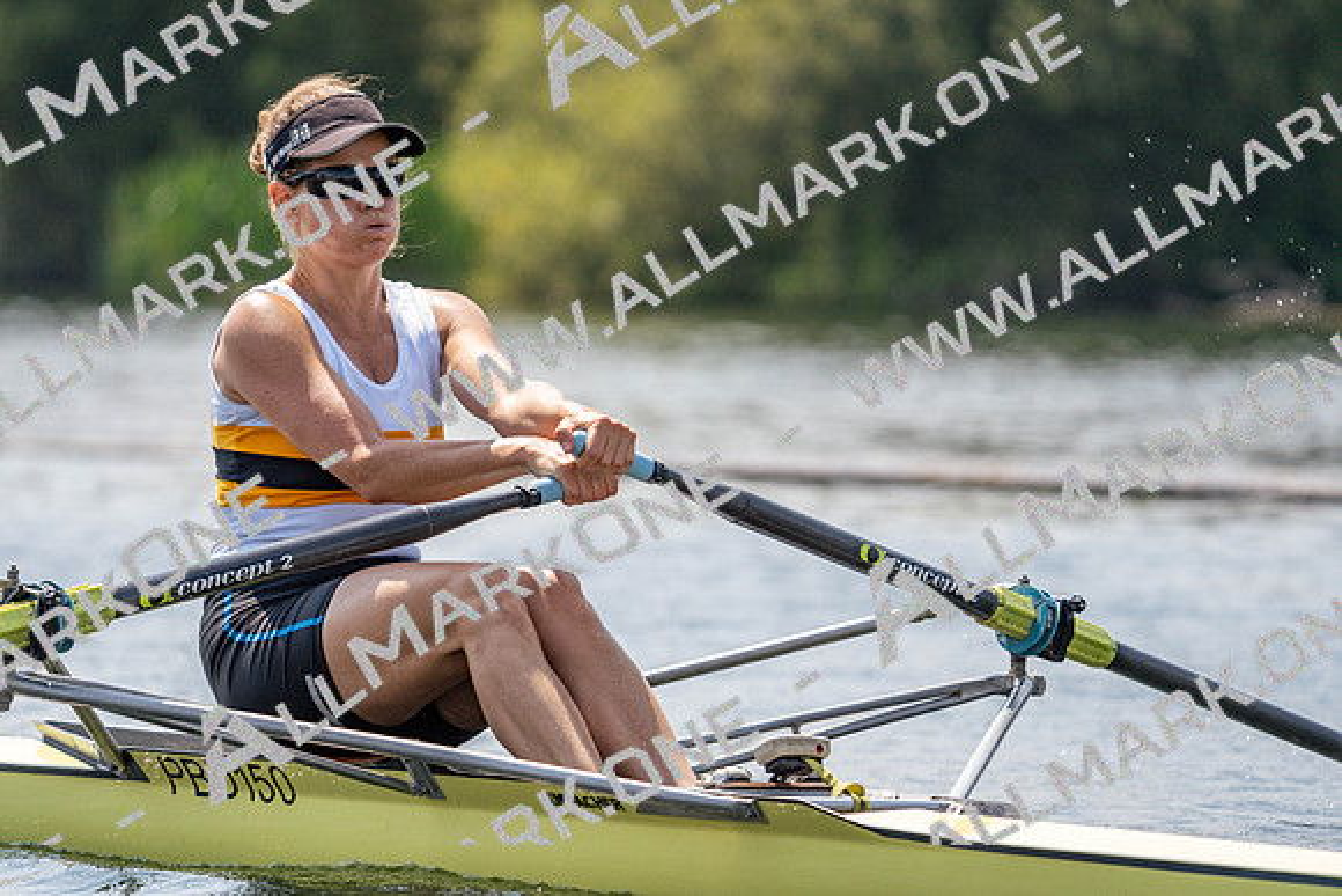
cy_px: 448
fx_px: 12155
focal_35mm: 326
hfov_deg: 6.3
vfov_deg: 4.2
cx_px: 671
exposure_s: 1/1600
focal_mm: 326
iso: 250
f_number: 6.3
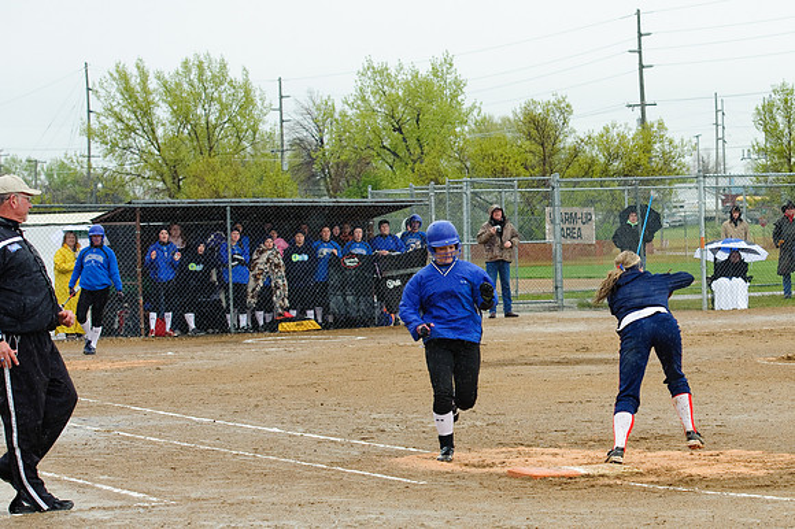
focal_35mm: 70
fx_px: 1545
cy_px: 264
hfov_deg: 28.9
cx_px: 398
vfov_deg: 19.4
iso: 400
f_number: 5.6
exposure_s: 1/750
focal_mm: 70
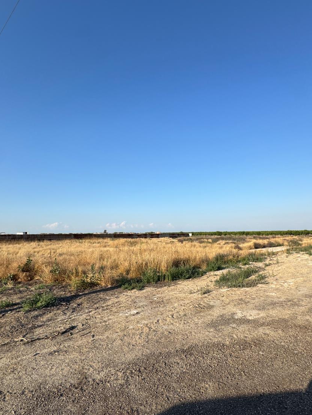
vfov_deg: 84.5
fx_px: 228
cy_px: 221
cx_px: 163
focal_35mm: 19
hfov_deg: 68.7
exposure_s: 1/1567
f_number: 2.2
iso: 50
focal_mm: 2.22
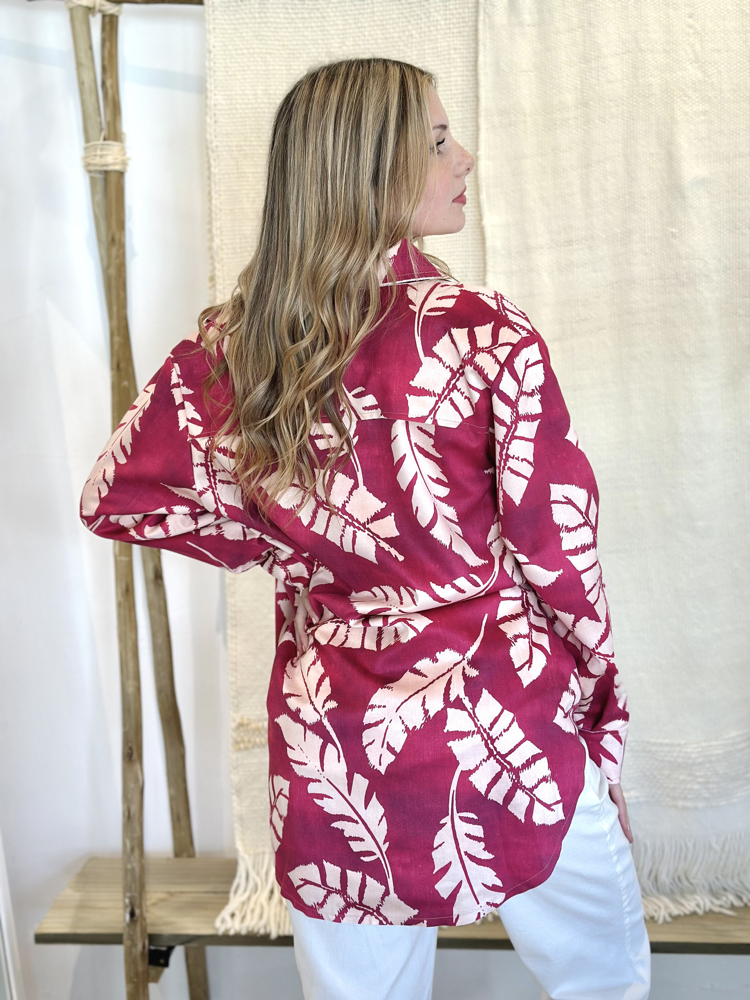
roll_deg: +1.0
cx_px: 375
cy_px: 500
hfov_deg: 30.3
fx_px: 1387
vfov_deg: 39.7
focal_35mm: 48
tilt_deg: -5.8
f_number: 1.78
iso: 64
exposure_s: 1/106
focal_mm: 6.86
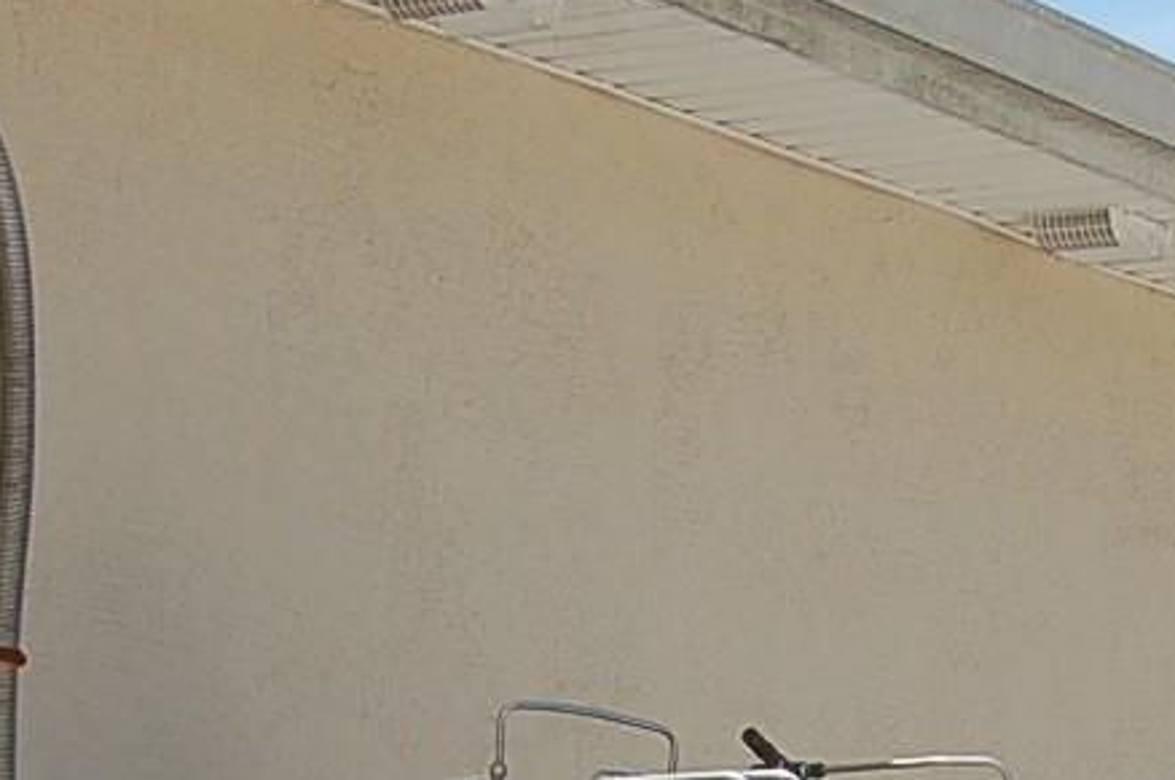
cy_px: 1244
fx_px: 5207
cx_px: 1258
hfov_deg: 12.7
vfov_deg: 8.4
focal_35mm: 160
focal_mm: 31
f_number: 9
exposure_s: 1/320
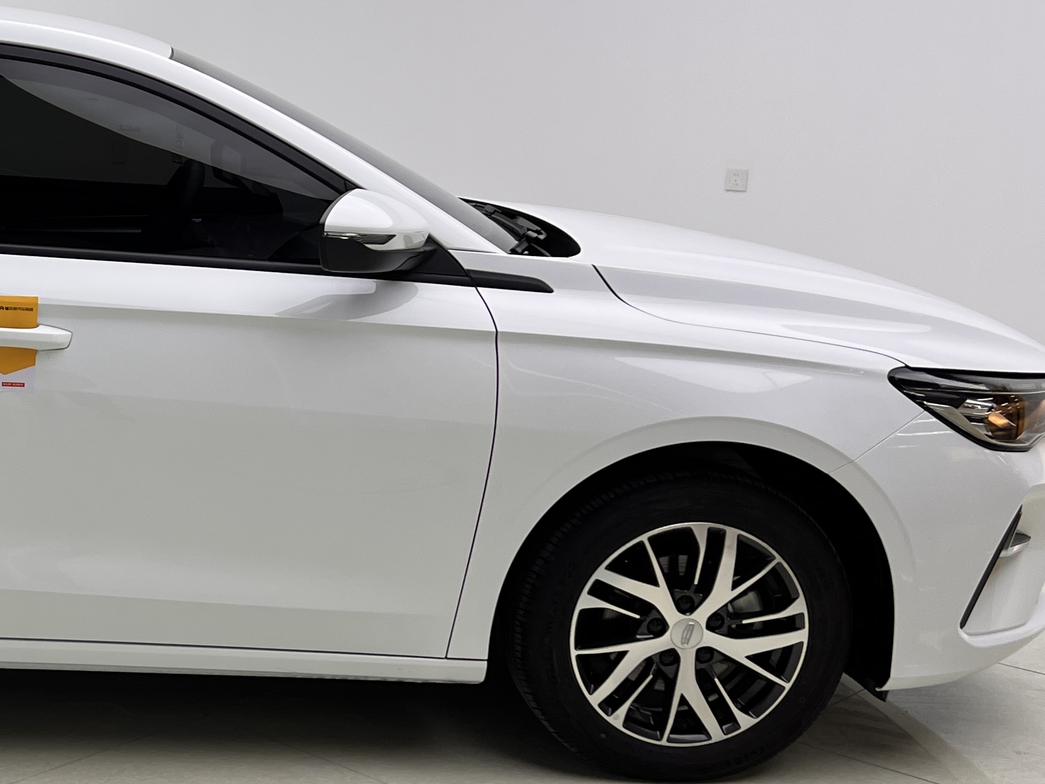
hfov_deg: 28.9
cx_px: -35
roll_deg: -0.3
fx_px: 1872
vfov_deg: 23.6
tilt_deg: -13.6
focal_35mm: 62
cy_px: 411
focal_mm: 5.7
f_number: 1.5
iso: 40
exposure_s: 1/238
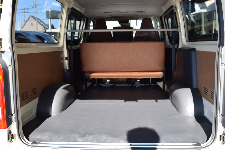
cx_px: 117
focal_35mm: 35
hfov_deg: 54.4
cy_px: 65
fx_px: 219
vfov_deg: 37.8
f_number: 6.3
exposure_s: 1/200
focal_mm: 20
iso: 200
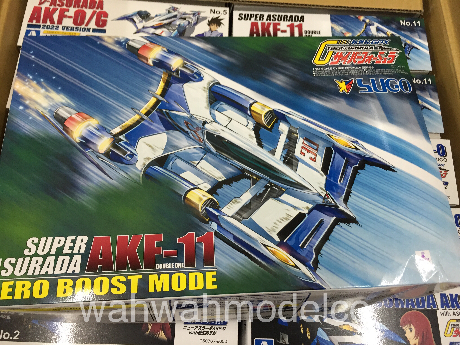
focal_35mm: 29
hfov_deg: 61.7
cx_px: 230
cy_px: 172
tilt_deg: -69.3
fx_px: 385
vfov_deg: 48.2
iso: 125
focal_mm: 4.15
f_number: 2.2
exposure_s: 1/33
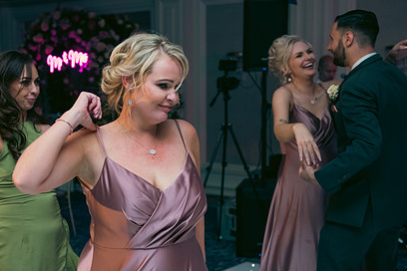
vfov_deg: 21.2
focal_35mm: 64
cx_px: 123
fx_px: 723
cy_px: 163
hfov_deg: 31.1
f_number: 3.5
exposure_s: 1/160
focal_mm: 45
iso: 640
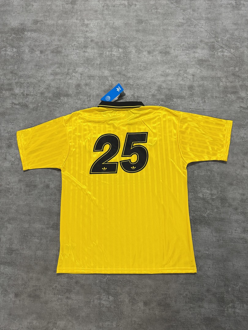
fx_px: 229
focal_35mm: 24
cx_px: 124
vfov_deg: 71.6
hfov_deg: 56.8
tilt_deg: -78.7
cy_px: 165
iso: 200
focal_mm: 6.76
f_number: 1.78
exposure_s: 1/50
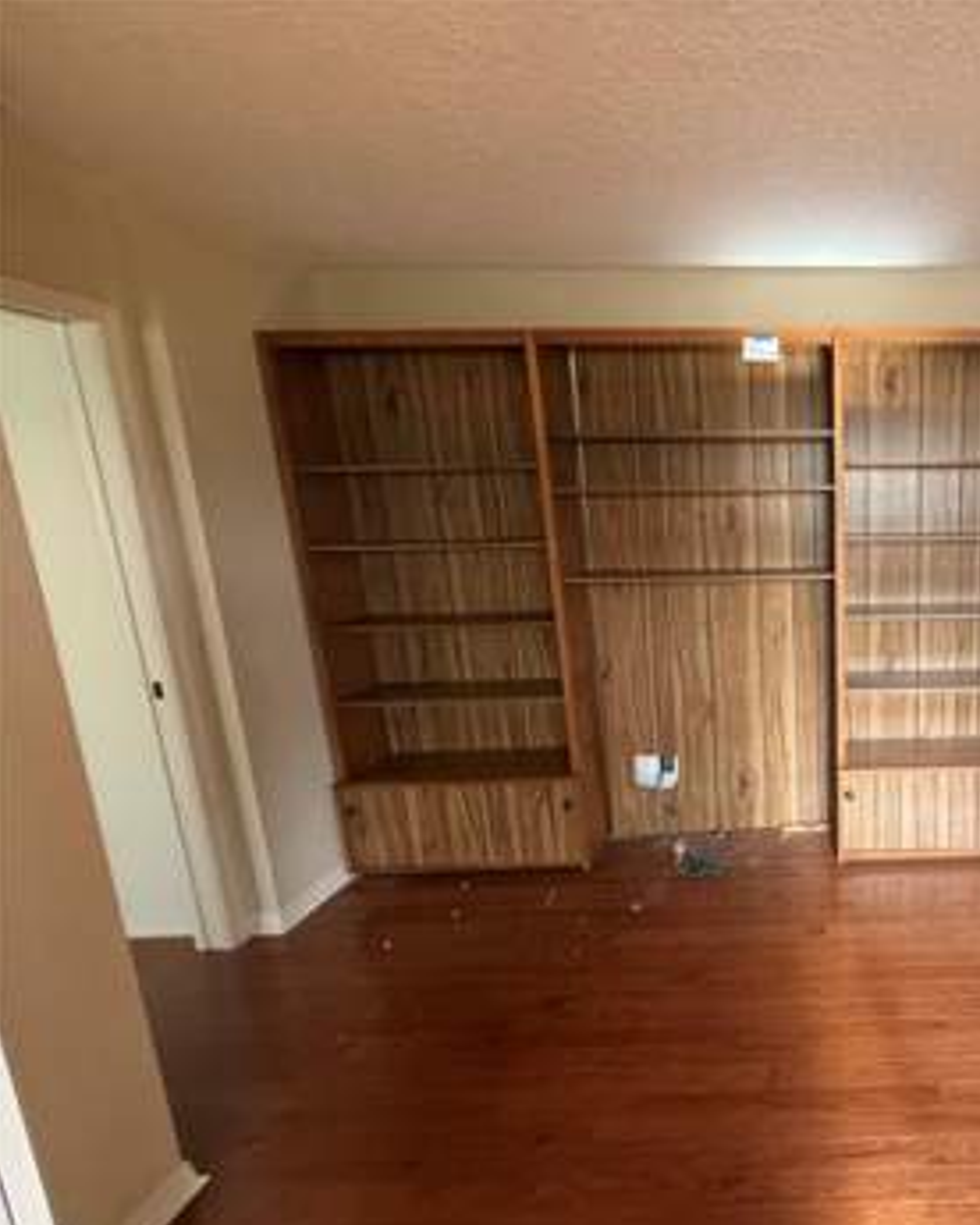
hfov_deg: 61.7
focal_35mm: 19
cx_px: 849
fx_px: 689
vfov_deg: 83.2
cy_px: 636
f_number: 2.2
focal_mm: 2.22
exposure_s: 1/60
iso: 250
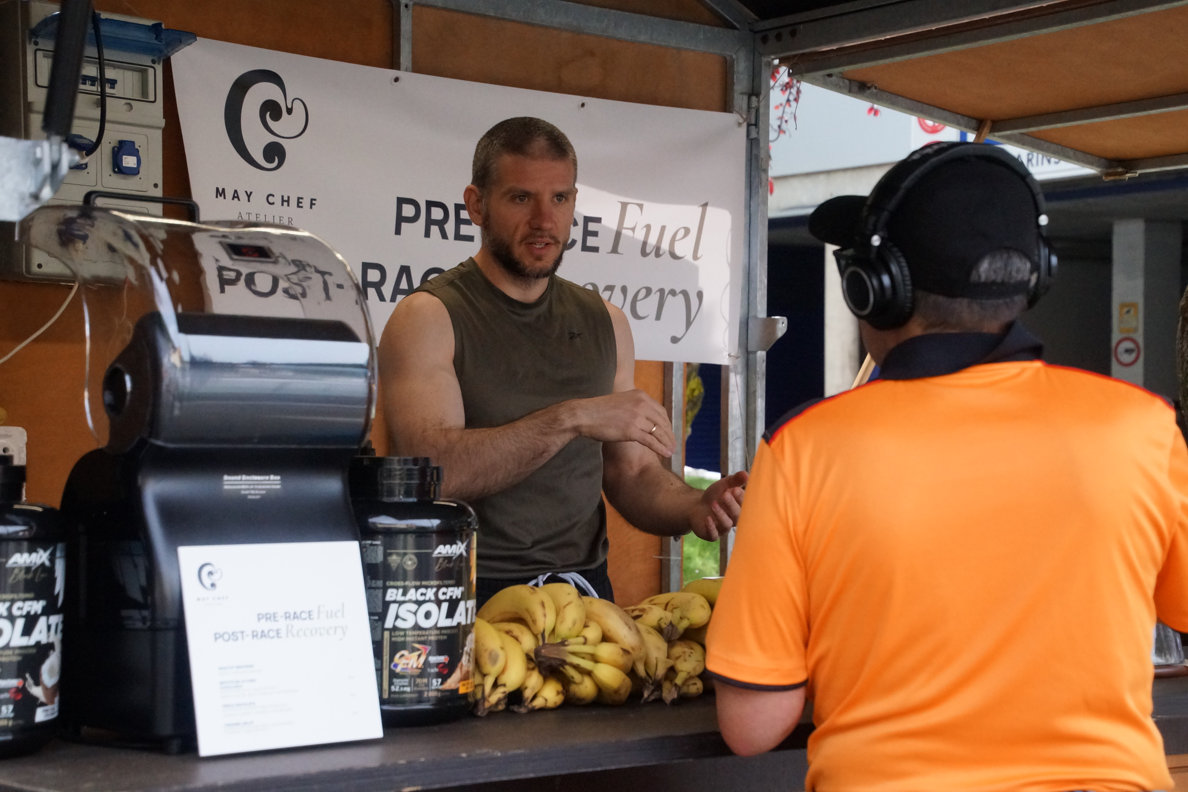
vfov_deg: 20.3
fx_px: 2211
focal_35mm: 67
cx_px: 594
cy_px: 396
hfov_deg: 30.1
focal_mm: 45
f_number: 4.5
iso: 2000
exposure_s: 1/2000
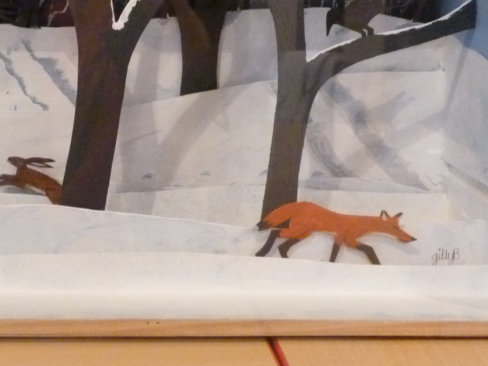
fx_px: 959
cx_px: 84
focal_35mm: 68
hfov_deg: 27.9
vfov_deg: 21.2
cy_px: 52
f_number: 3
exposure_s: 1/20
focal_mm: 6.2
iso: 800
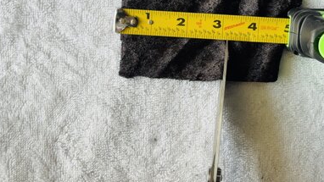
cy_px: 34
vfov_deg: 14.8
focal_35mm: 81
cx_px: 199
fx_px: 696
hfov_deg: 26.1
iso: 64
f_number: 1.78
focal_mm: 6.76
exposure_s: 1/120
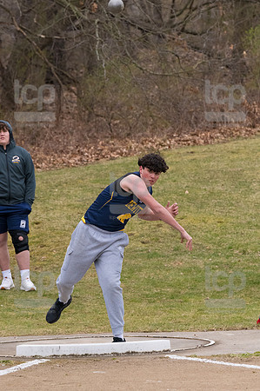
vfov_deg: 8.3
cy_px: 196
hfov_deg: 5.6
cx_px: 130
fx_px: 2682
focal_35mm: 247
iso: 2000
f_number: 5
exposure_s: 1/2000
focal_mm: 165
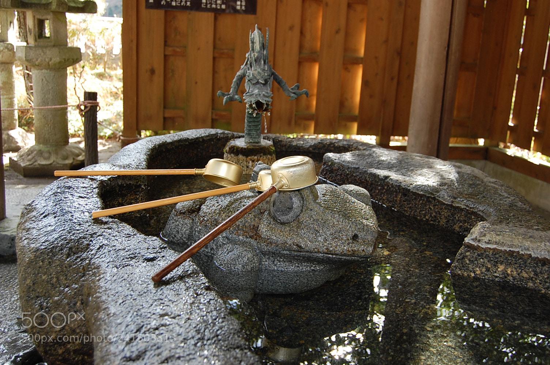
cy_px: 182
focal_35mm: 34
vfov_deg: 38.3
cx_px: 275
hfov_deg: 55.1
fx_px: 527
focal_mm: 23
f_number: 5
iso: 400
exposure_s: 1/100
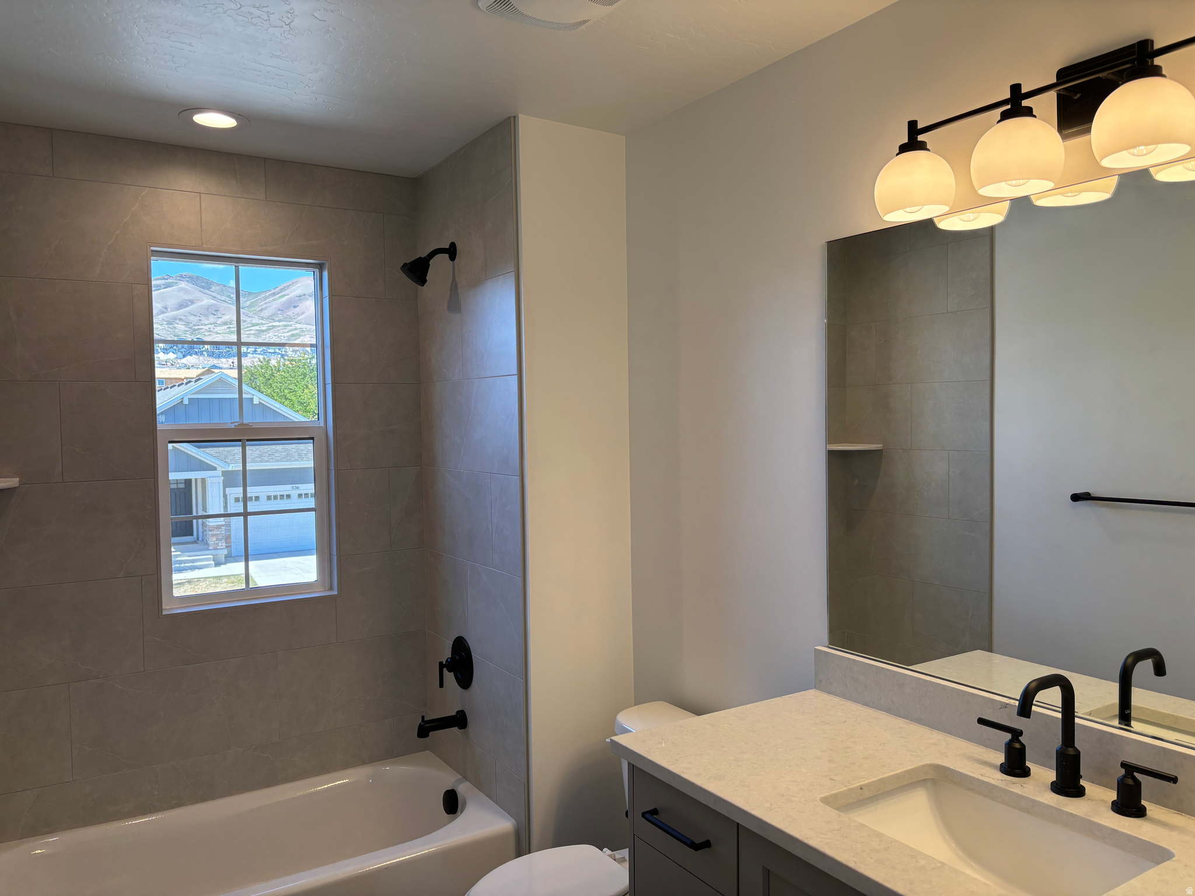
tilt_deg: -2.2
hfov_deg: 67.3
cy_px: 448
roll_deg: +0.7
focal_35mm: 26
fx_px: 898
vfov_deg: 53.1
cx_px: 598
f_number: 1.6
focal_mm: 5.96
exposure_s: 1/170
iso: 50
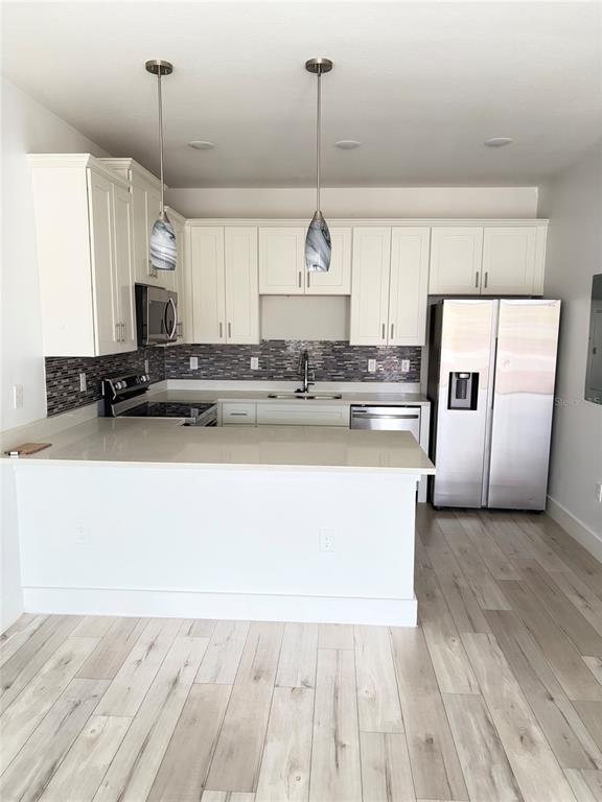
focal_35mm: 26
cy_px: 401
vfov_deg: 67.3
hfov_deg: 53.1
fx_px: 603
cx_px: 301
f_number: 1.6
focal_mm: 5.96
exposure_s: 1/60
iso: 400
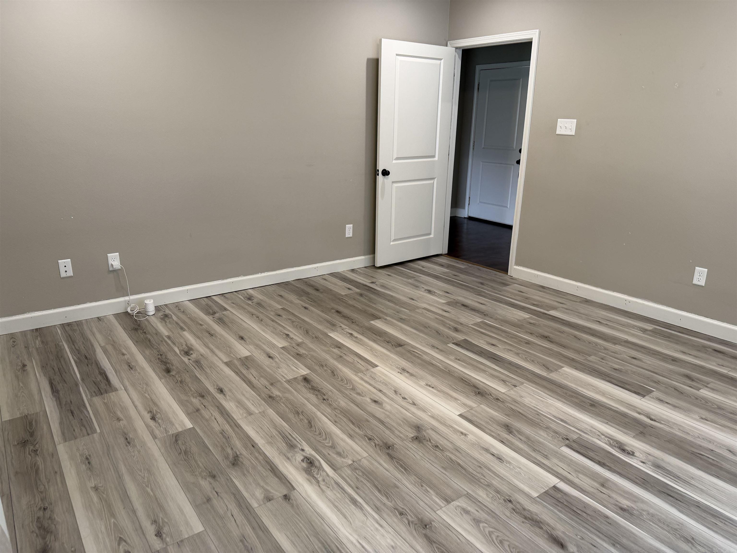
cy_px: 276
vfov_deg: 56.8
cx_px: 368
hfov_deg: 71.6
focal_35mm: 24
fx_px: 511
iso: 125
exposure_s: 1/60
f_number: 1.78
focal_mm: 6.76
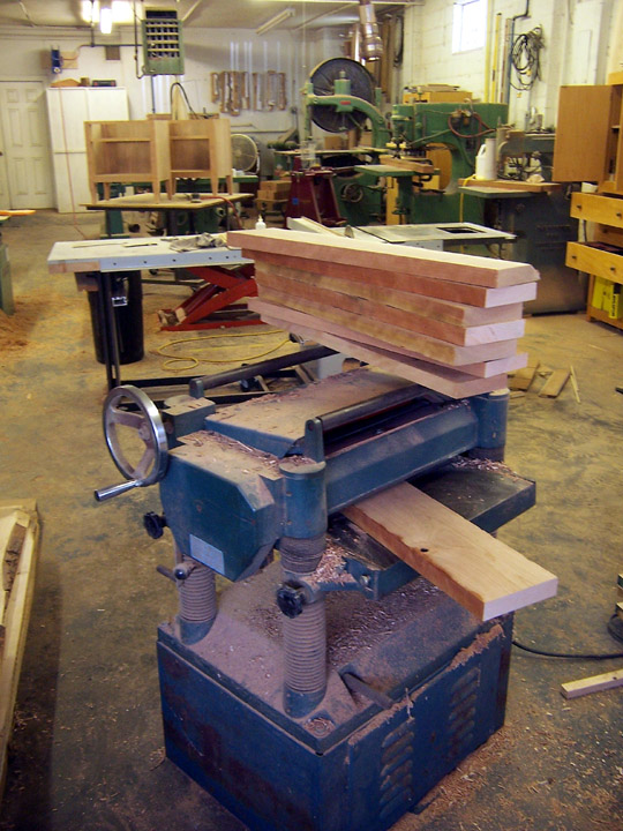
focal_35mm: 33
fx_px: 792
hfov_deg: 42.9
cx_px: 312
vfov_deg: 55.4
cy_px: 416
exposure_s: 1/10
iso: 140
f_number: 3.4
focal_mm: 5.5
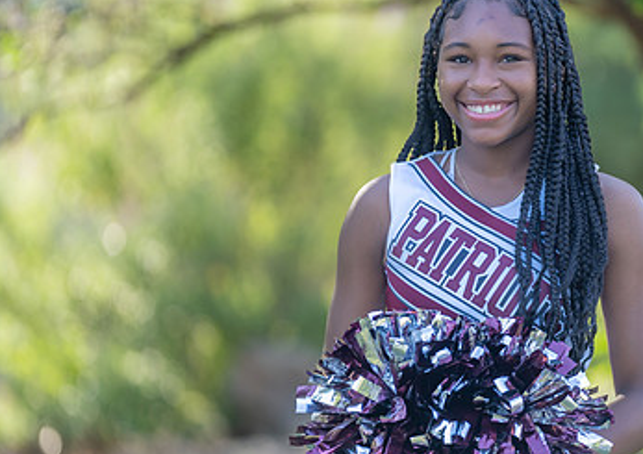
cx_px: 522
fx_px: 5221
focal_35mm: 287
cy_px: 246
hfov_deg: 7.0
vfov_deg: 5.0
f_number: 2.8
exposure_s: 1/320
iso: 125
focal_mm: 164
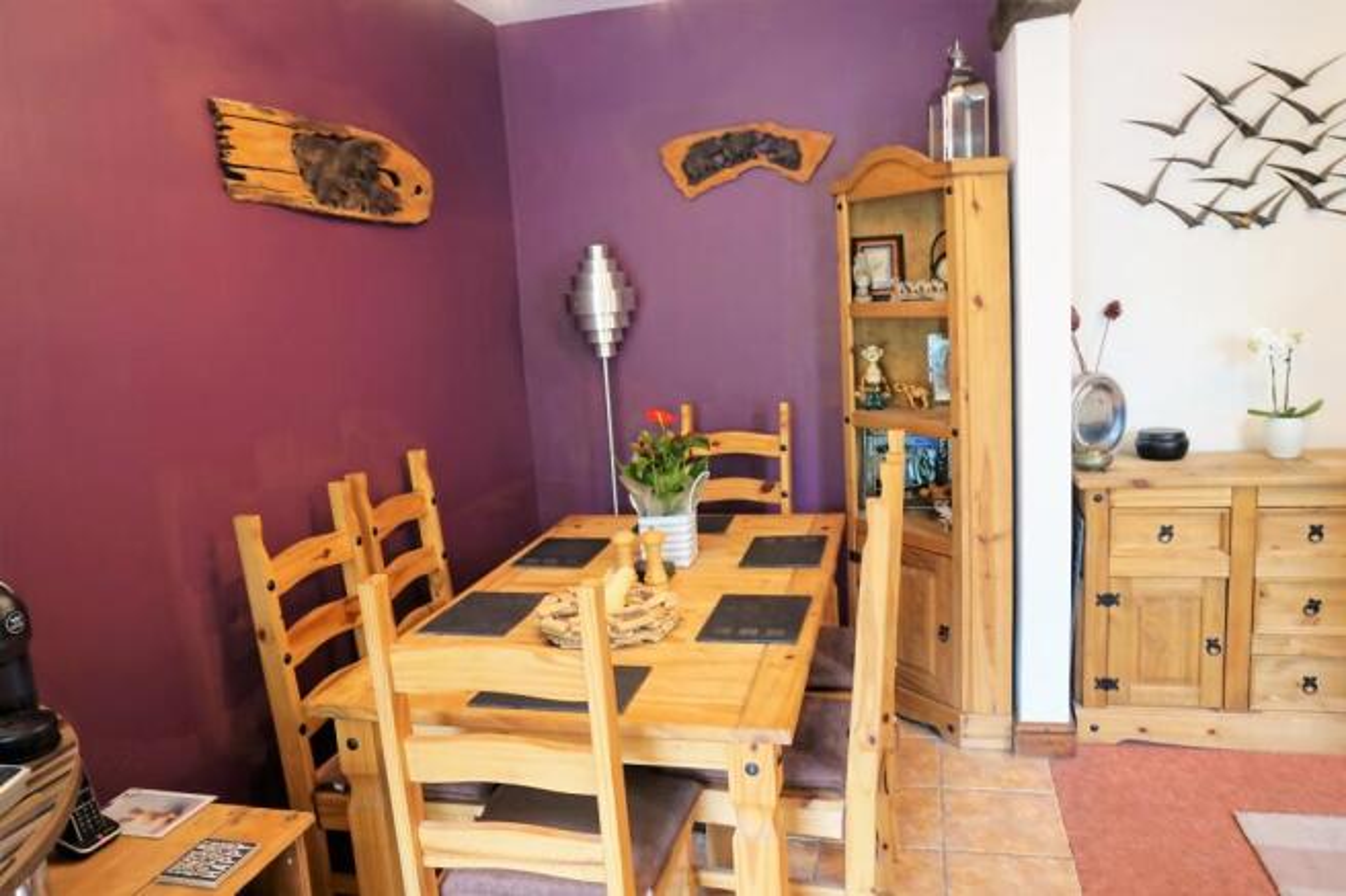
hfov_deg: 73.8
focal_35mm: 24
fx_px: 897
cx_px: 673
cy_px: 448
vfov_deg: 53.1
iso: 320
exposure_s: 1/2
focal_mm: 16
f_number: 9
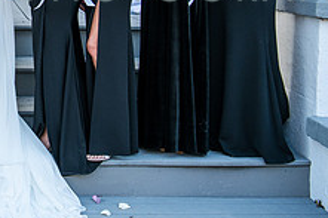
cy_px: -19
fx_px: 838
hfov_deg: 21.1
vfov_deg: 14.5
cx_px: -25
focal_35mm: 92
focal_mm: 34
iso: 250
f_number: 3.5
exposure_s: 1/400
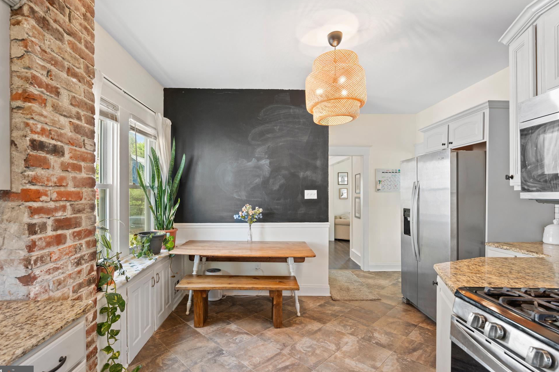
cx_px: 266
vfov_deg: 70.4
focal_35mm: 17
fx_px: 264
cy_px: 189
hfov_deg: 93.2
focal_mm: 16
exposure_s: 1/10
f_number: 5.6
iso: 640
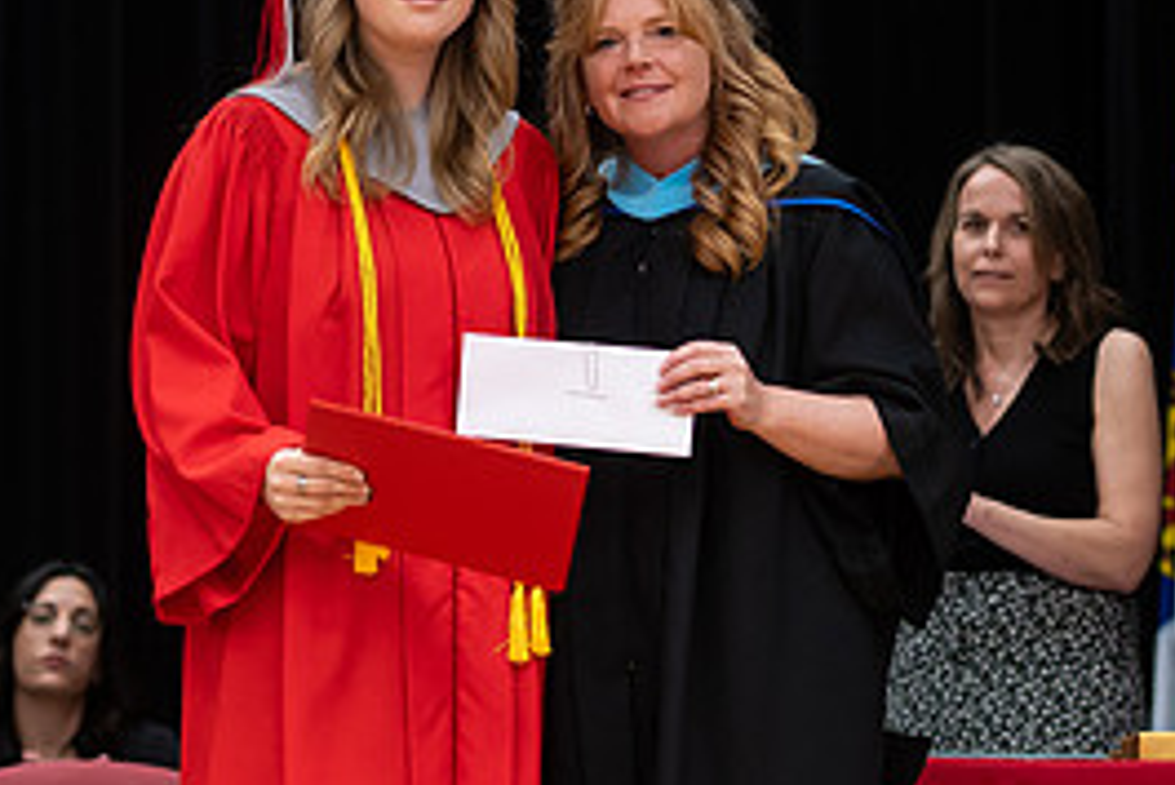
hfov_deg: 8.4
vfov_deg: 5.6
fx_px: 7968
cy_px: 735
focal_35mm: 244
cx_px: 528
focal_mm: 85
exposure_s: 1/200
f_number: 2.8
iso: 1000
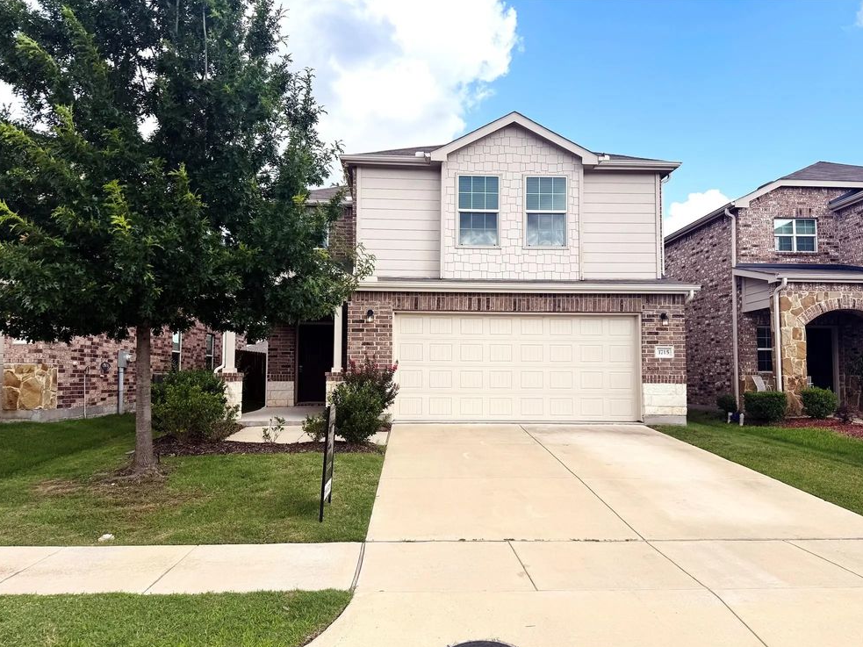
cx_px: 444
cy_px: 334
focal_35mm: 25
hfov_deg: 69.4
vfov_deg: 54.9
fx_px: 623
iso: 80
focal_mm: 6.76
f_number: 1.78
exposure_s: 1/2959
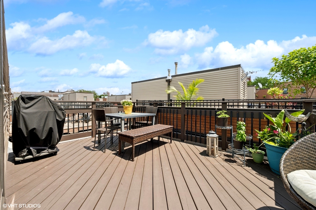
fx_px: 123
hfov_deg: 104.3
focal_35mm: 14
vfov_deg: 81.1
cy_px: 105
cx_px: 158
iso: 100
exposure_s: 1/40
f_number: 14
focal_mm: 14
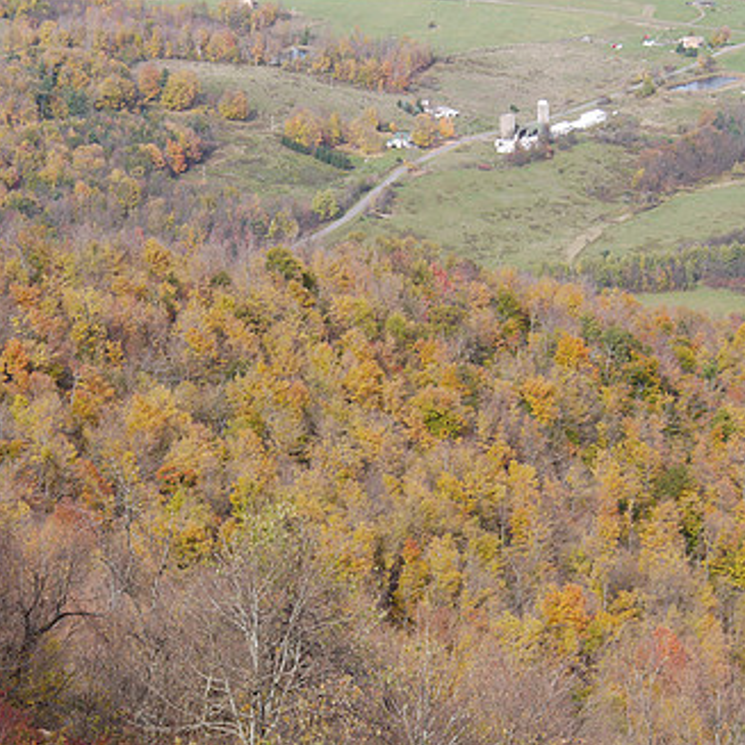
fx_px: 3433
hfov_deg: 12.4
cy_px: 466
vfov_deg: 12.4
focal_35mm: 141
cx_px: 298
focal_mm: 45
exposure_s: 1/320
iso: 100
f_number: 5.6
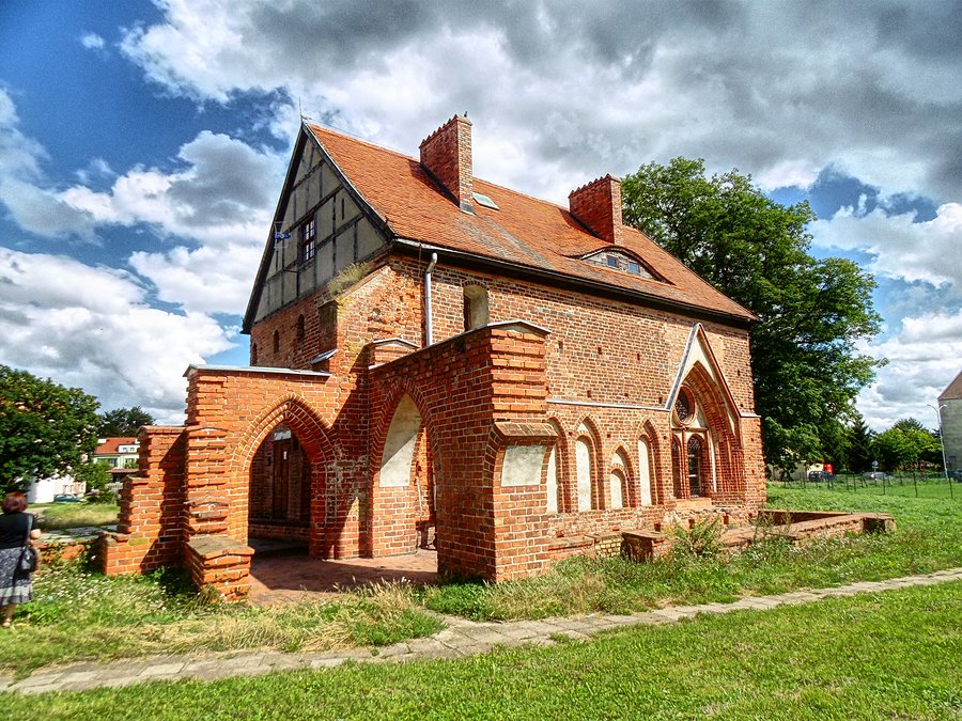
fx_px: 611
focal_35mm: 22
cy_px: 360
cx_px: 481
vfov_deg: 61.1
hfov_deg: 76.4
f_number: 8.6
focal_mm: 4
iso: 100
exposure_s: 1/1250
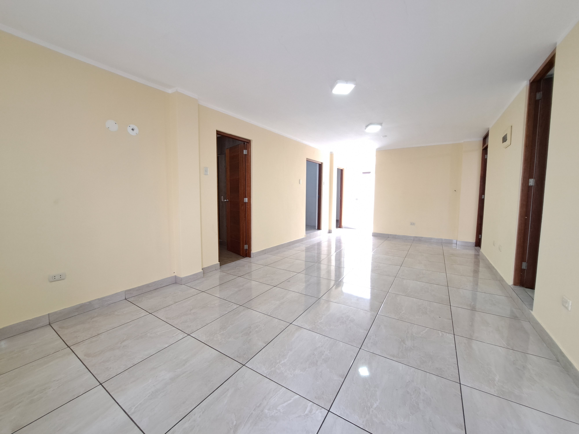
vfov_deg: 89.9
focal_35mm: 13
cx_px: 290
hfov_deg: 106.2
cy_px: 217
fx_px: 217
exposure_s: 1/40
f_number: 2.2
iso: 125
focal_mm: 1.74
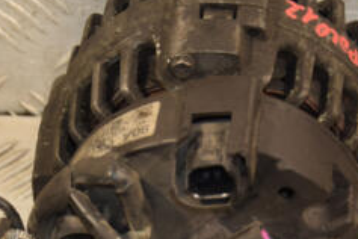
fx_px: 2337
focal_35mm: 235
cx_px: 181
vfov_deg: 5.8
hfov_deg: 8.8
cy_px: 197
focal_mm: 62
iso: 800
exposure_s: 1/160
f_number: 5.3
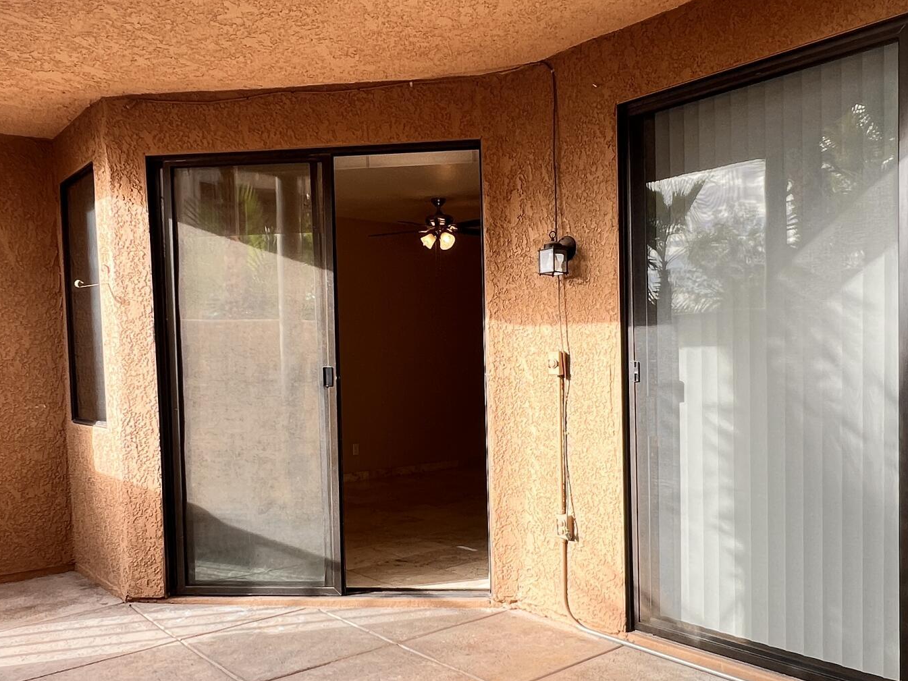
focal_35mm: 29
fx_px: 761
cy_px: 399
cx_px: 476
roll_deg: +1.2
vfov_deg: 48.0
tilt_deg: -3.2
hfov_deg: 61.6
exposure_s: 1/99
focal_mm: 1.57
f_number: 1.8
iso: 32
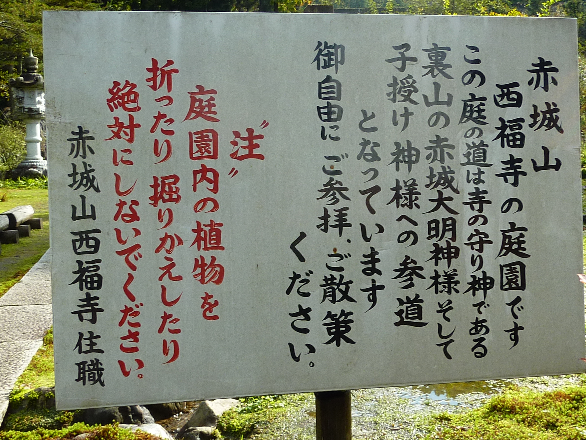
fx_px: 813
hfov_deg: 39.7
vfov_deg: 30.3
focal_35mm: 48
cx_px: 293
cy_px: 220
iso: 80
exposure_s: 1/200
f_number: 4
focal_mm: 4.4
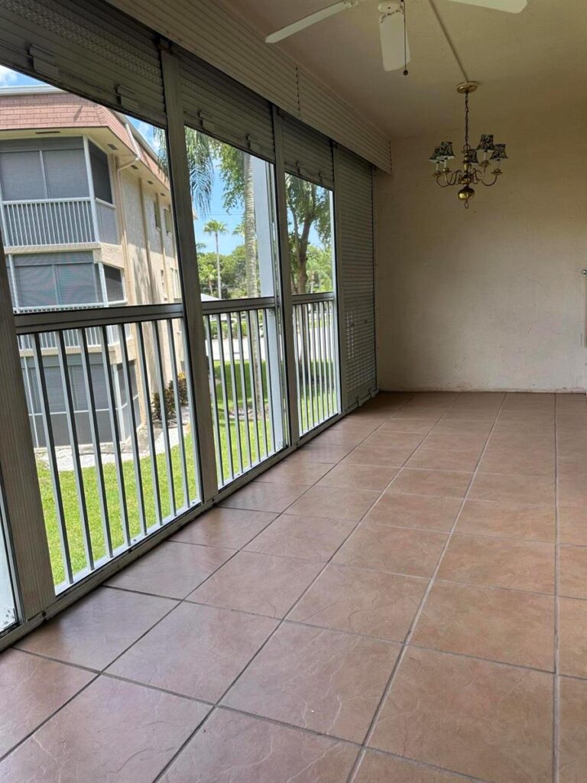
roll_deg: +3.5
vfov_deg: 71.6
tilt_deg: -9.0
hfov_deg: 56.8
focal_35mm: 24
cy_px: 392
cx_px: 294
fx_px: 543
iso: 80
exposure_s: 1/541
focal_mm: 6.86
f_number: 1.78
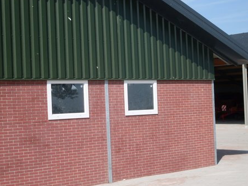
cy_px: 95
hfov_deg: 22.5
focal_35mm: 87
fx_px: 623
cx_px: 122
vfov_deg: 17.0
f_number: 4
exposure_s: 1/750
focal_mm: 13.5
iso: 80
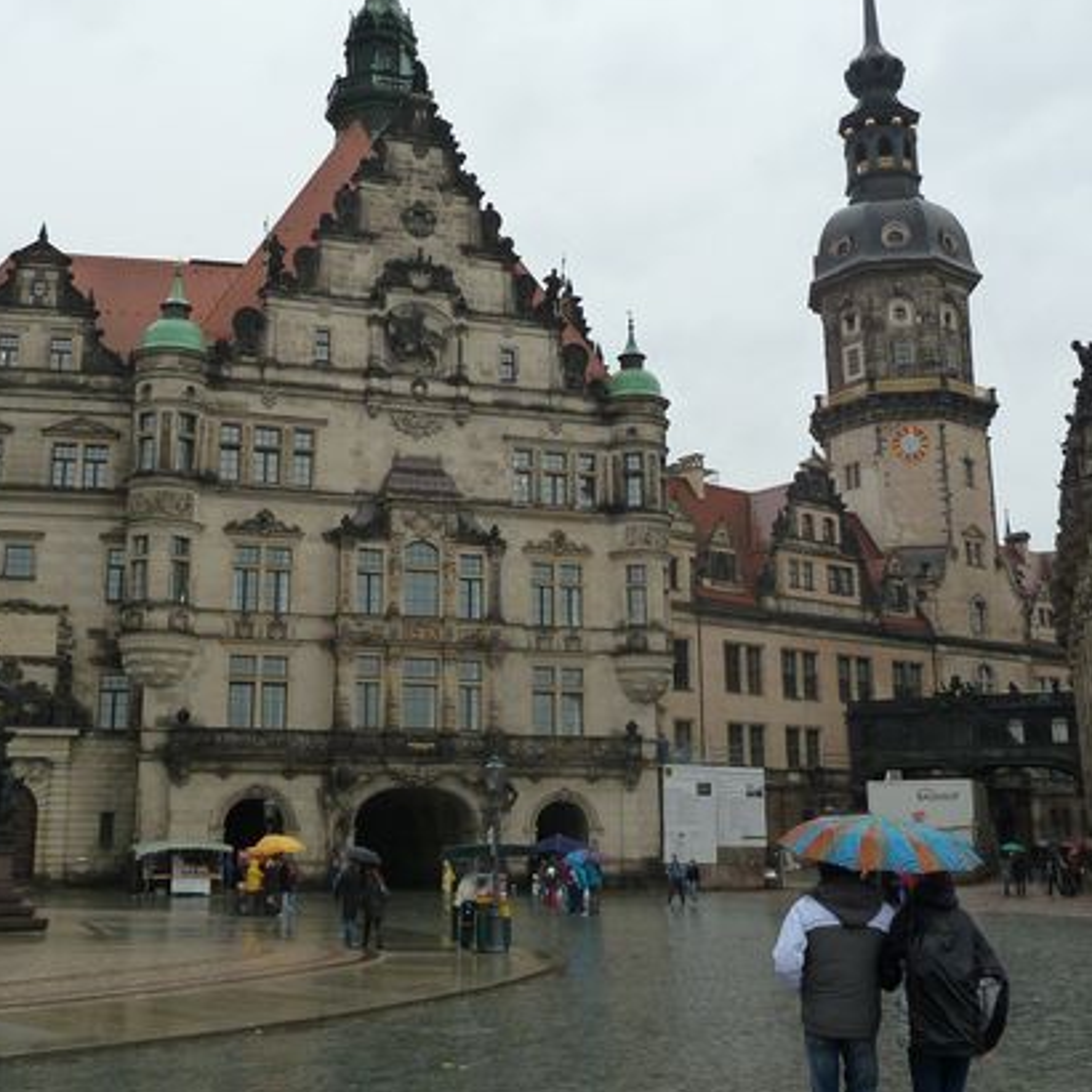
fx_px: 1428
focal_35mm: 40
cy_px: 511
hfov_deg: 41.8
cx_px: 498
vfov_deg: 41.8
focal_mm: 4.7
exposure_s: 1/125
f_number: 4
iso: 125
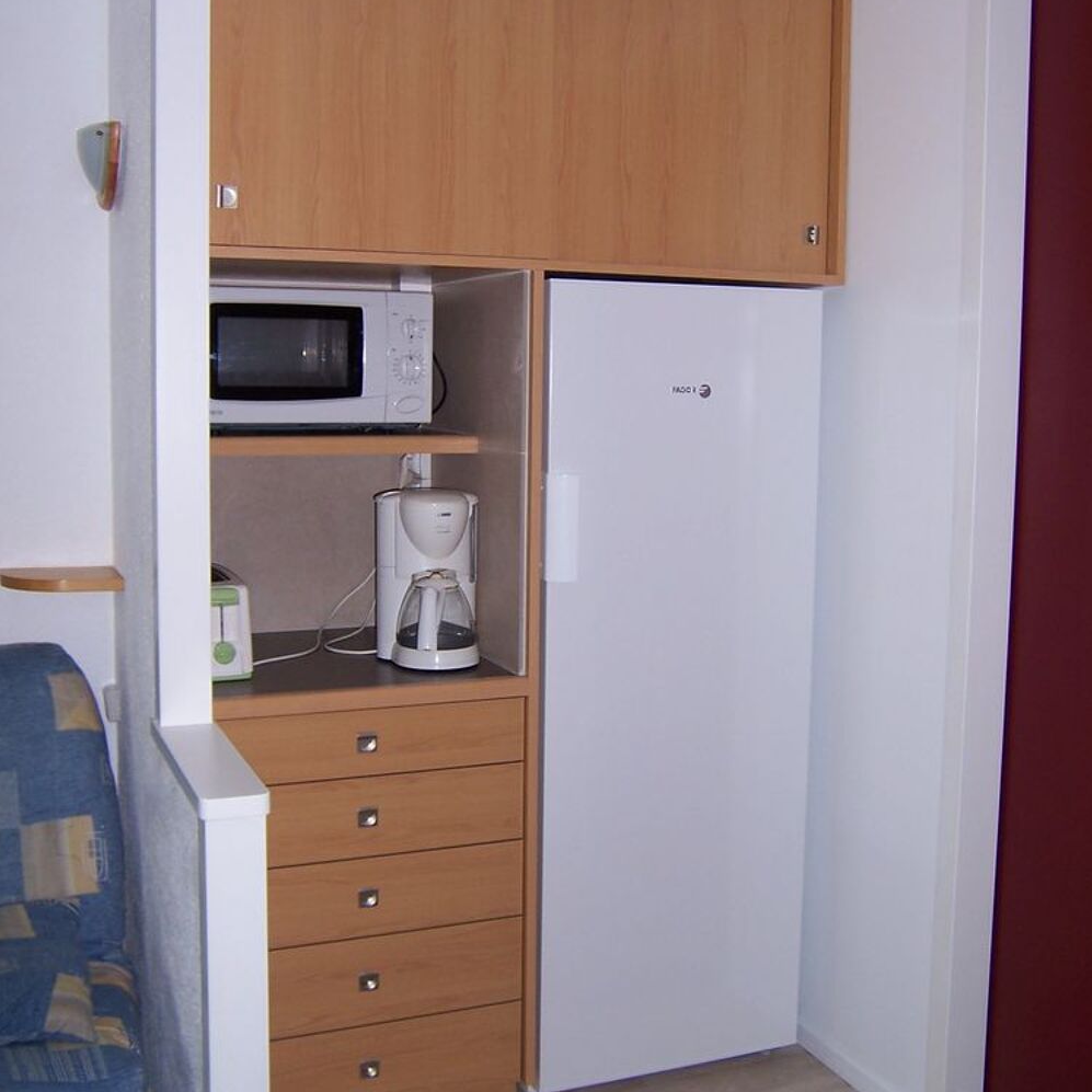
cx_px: 547
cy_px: 473
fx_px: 1392
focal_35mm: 39
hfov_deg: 42.8
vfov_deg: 42.7
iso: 80
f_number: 2.8
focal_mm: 5.5
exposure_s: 1/60
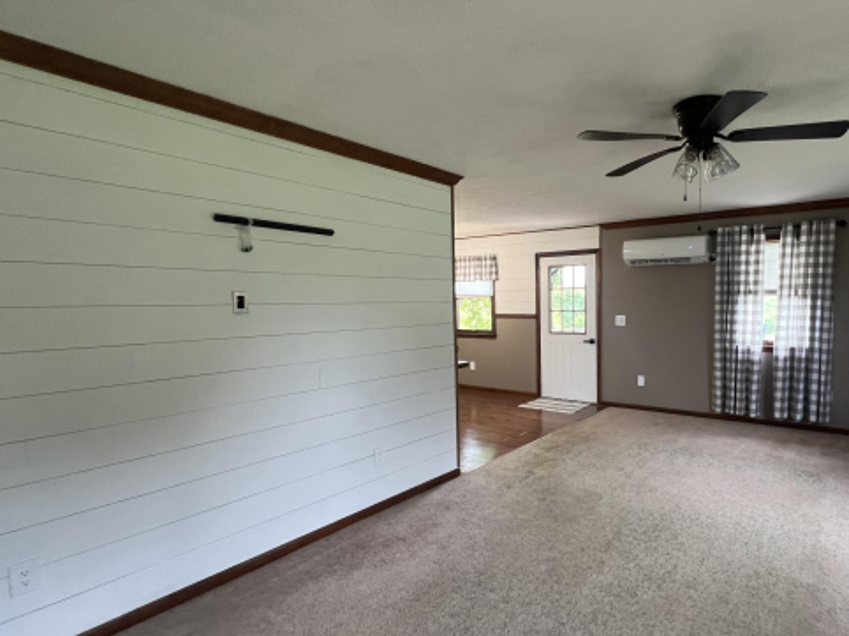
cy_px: 340
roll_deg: +0.2
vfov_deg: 71.5
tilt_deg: -5.9
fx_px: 441
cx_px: 561
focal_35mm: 18
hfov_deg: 84.9
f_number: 1.8
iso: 200
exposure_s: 1/99
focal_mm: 1.57
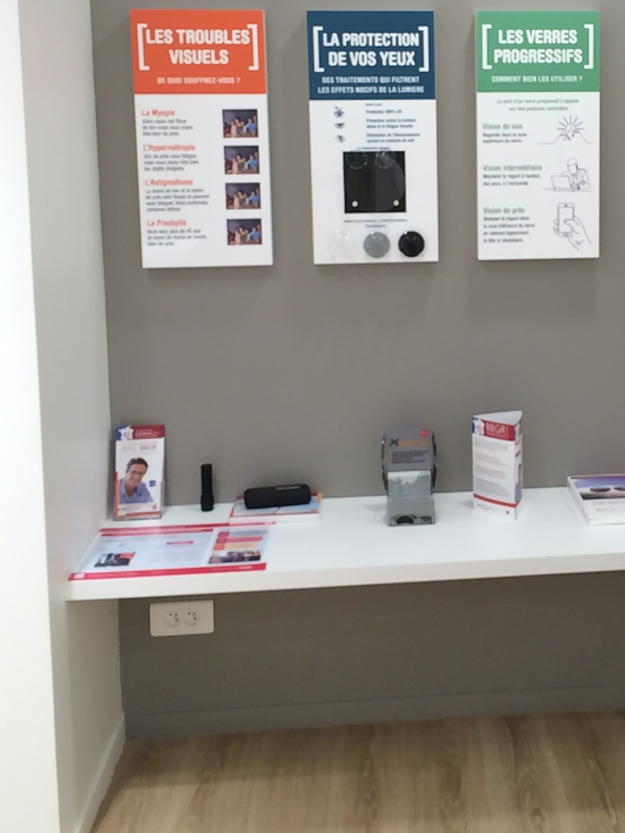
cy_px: 254
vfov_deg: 41.3
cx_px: 482
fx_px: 1083
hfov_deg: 31.5
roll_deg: +1.6
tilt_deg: -7.0
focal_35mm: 45
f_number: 2.2
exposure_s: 1/100
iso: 80
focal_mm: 4.15
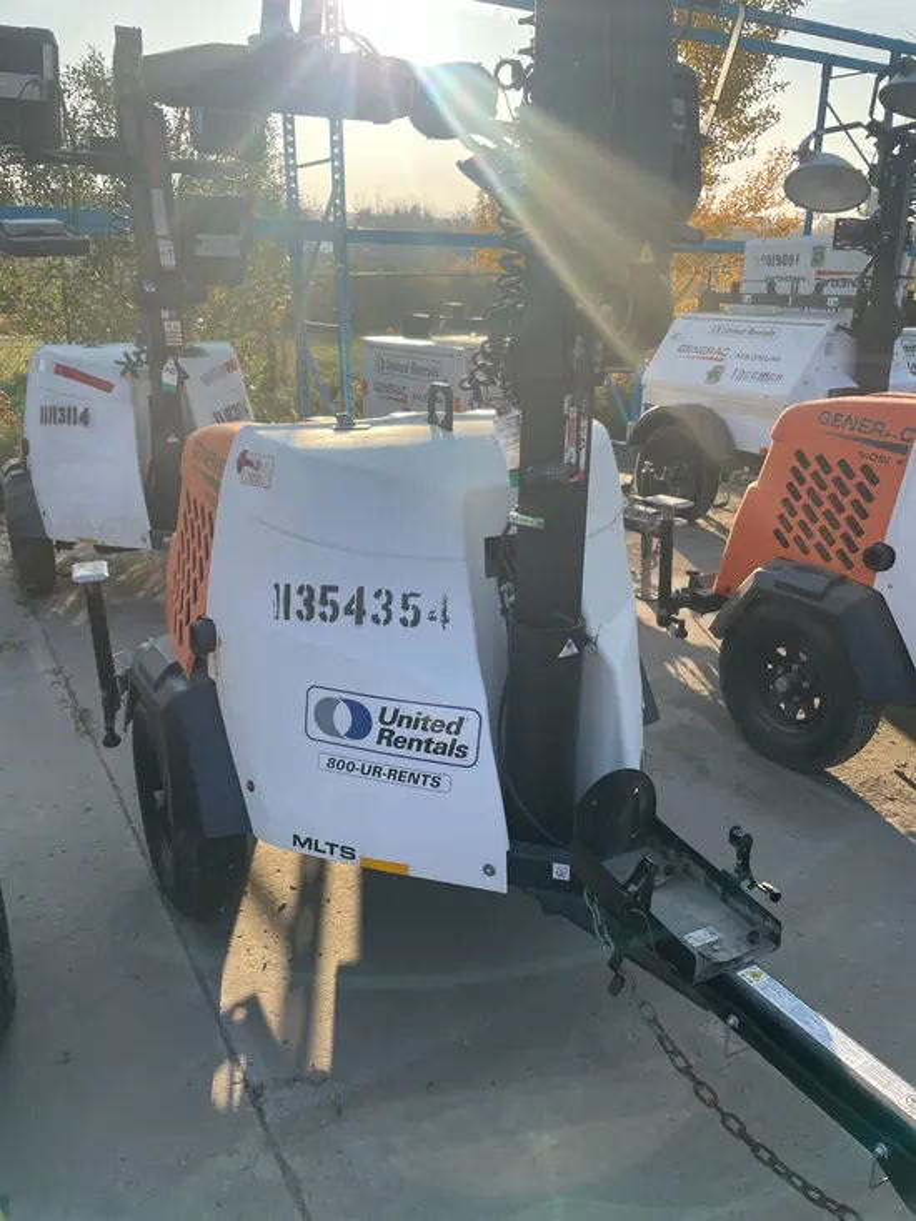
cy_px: 610
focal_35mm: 26
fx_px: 917
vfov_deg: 67.3
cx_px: 458
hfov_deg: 53.1
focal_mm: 4.2
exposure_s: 1/2053
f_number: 1.6
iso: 50
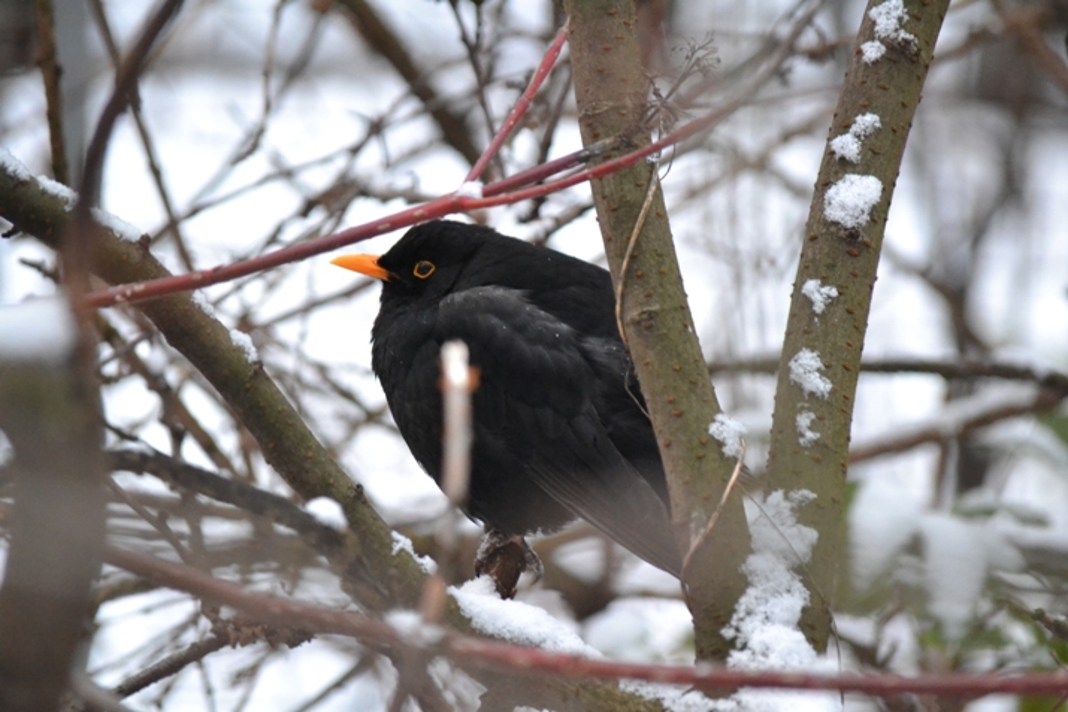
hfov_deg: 7.8
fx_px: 7789
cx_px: 534
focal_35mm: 262
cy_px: 356
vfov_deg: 5.2
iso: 3200
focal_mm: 175
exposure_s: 1/60
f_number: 5.3
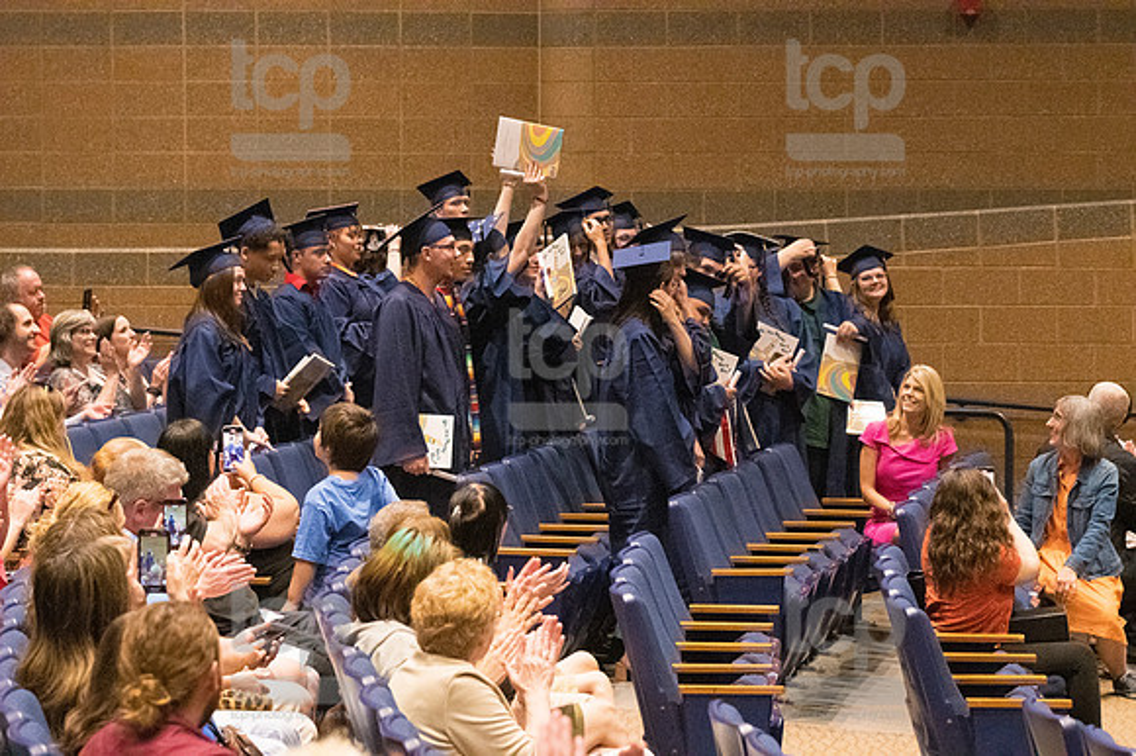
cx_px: 568
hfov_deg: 15.2
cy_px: 378
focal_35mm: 135
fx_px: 4257
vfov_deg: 10.1
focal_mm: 90
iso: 8000
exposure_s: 1/250
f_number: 4.5
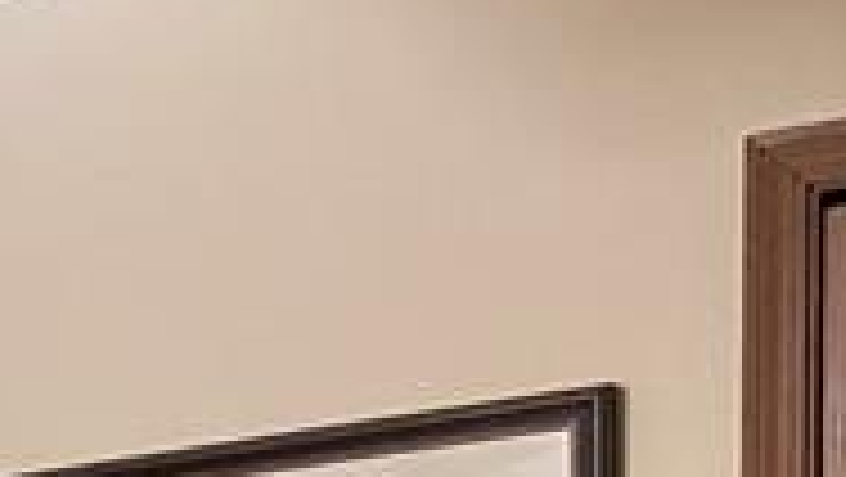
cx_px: -1238
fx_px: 3457
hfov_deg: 11.4
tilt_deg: -4.3
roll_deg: +1.9
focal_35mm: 154
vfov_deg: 7.2
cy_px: 1314
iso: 400
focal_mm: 4.2
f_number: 1.6
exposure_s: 1/40
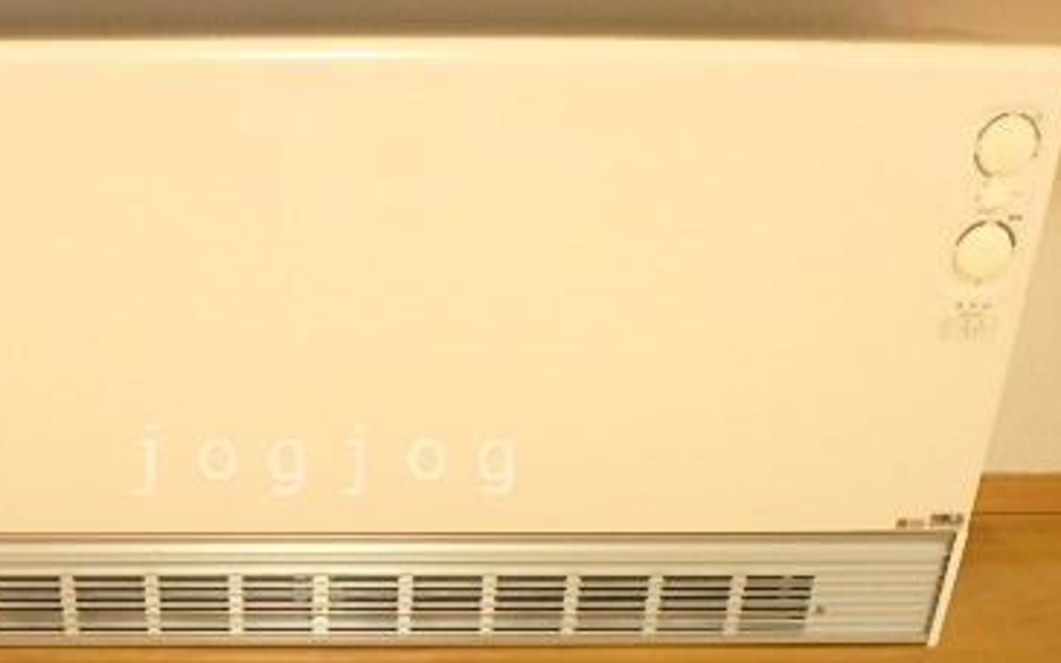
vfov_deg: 32.4
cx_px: 331
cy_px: 459
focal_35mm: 39
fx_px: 1128
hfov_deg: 49.3
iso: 640
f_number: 3.5
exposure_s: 1/30
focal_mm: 3.7
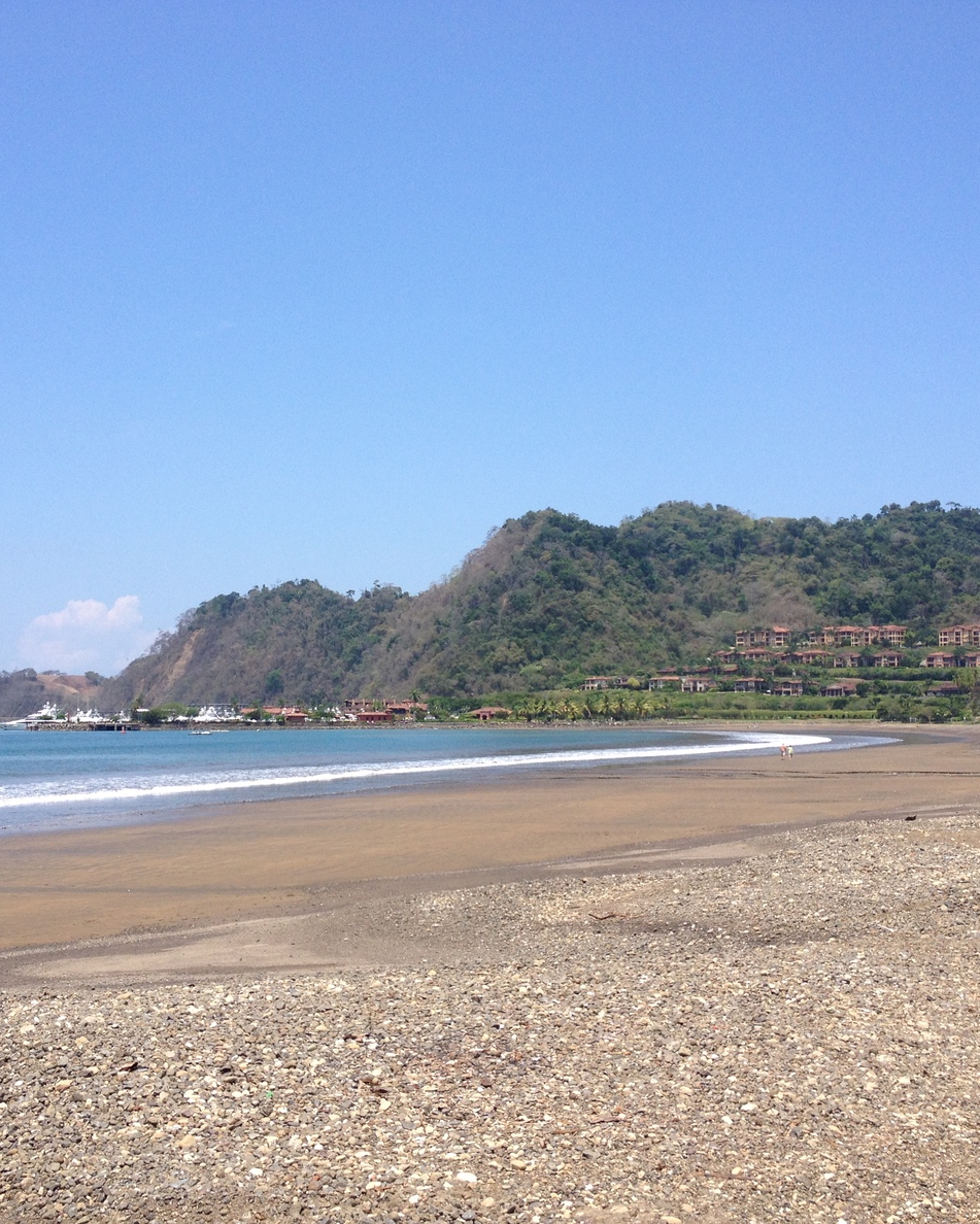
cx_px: 433
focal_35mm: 46
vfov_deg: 40.3
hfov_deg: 32.7
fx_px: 1667
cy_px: 607
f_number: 2.4
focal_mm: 4.28
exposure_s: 1/1842
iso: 50
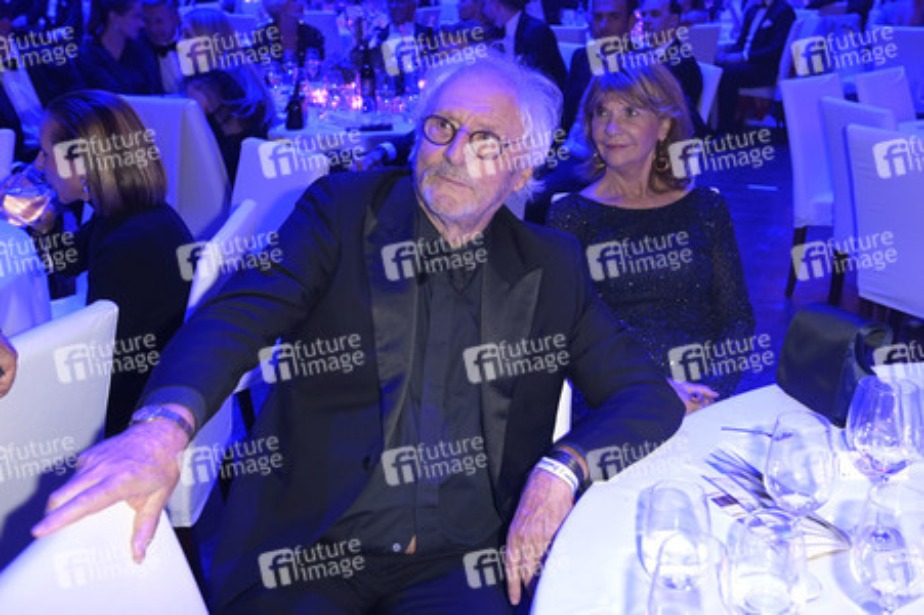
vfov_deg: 37.8
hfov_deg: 54.5
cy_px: 308
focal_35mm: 35
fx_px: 898
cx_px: 462
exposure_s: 1/50
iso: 2500
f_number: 4.5
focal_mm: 35
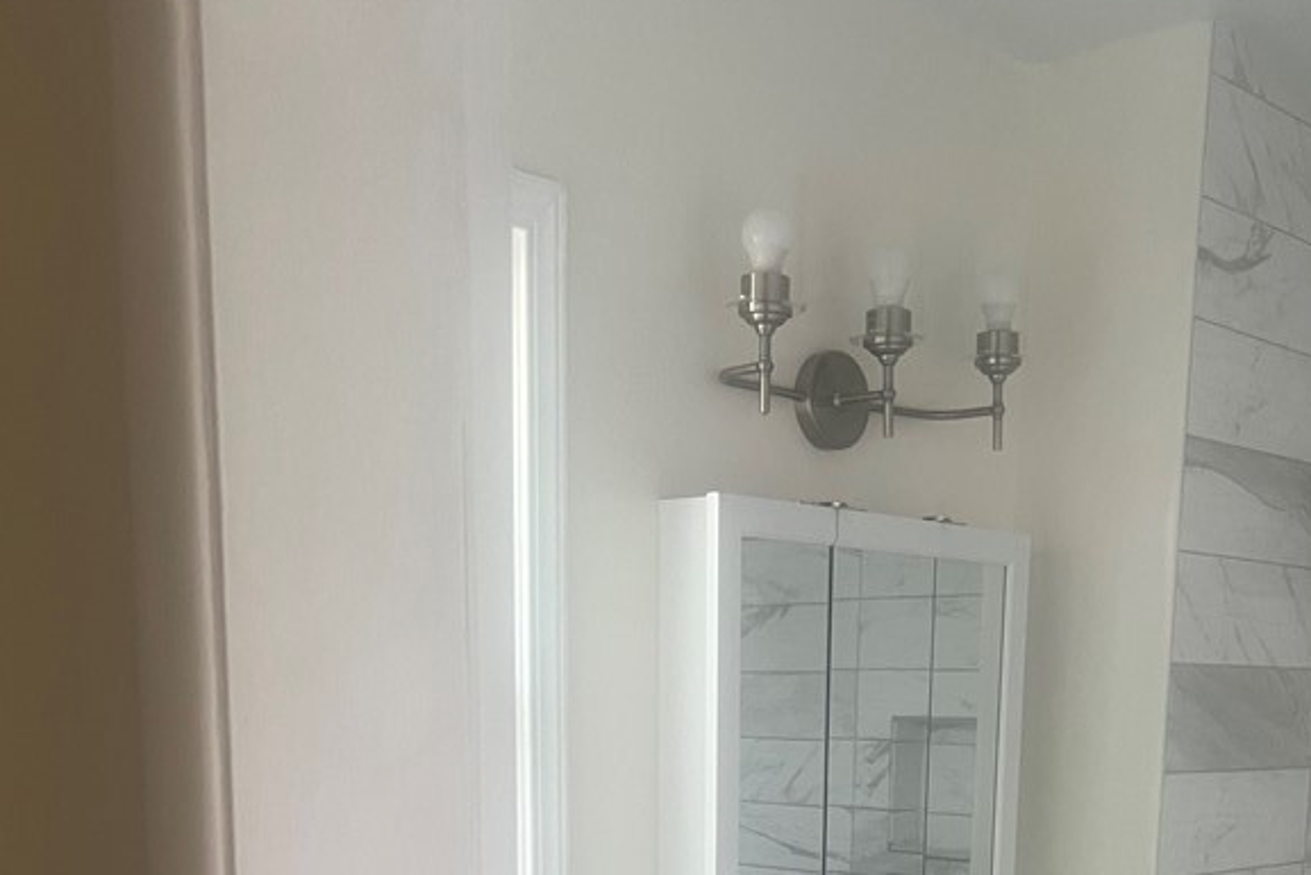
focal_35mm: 48
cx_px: 832
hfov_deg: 40.8
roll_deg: -1.6
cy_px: 984
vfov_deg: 25.8
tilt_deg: -9.4
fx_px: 1748
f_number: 1.5
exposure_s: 1/63
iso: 125
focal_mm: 5.7
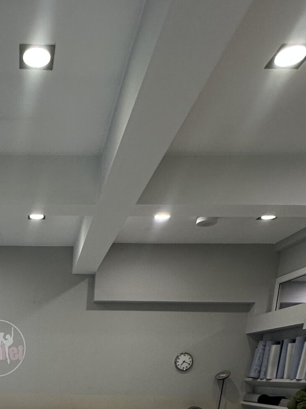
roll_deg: -1.2
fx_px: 436
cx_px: 13
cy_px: 485
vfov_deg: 38.1
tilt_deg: -13.3
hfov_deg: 35.6
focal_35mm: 37
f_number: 2.2
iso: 125
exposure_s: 1/100
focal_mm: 2.22
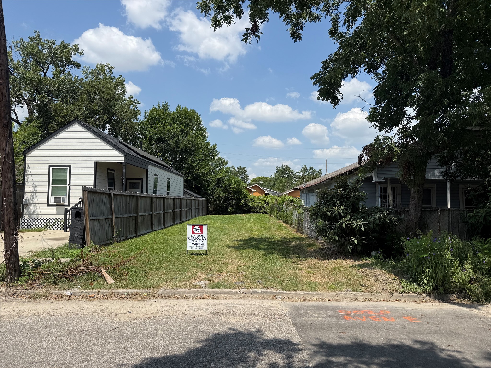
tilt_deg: +2.7
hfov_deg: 71.6
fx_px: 340
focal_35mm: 24
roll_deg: +0.2
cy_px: 184
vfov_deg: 56.8
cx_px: 246
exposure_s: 1/5714
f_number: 1.78
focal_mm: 6.76
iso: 80
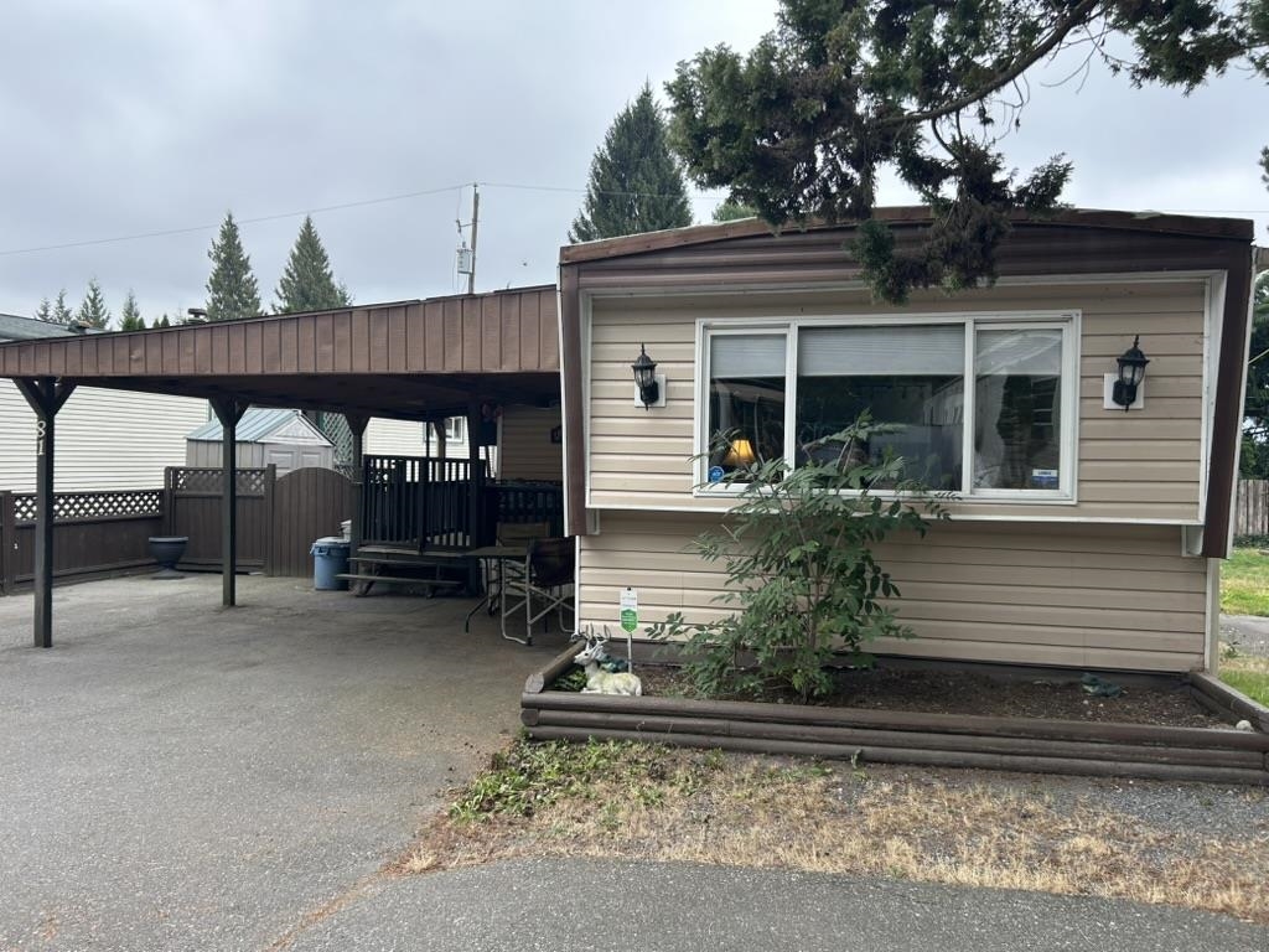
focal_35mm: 26
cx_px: 634
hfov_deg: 67.3
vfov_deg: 53.1
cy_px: 476
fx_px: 953
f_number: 1.5
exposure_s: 1/324
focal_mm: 5.7
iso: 50
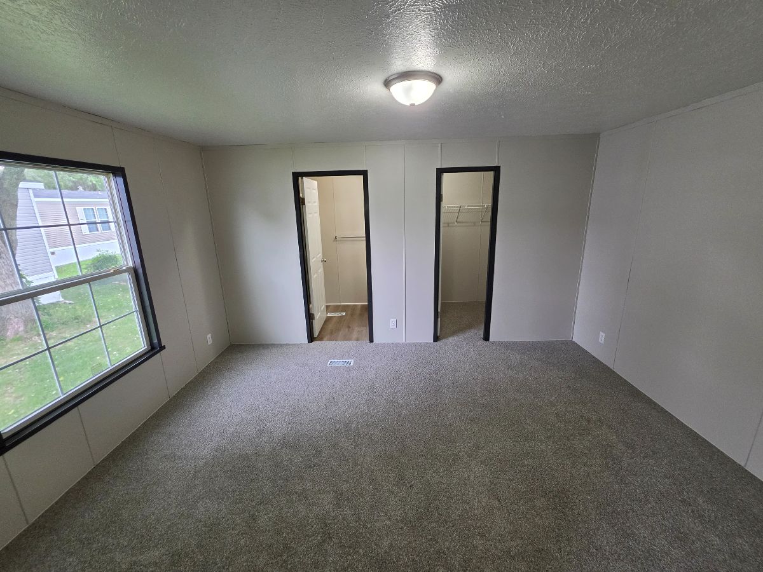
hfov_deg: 106.2
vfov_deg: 89.9
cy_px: 286
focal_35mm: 13
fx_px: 287
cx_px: 382
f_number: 1.9
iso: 200
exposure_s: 1/120
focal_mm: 2.2
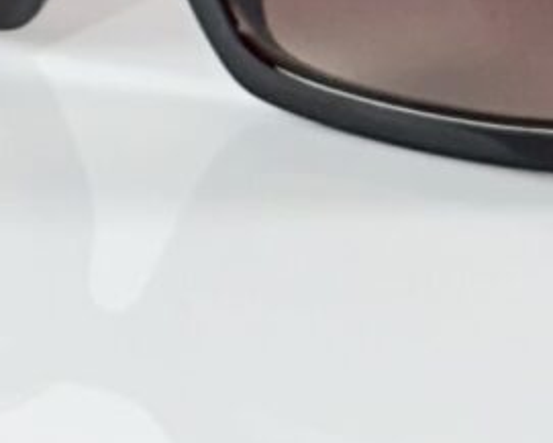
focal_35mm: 443
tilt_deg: -6.4
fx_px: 7253
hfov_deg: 4.4
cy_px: -1721
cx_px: 294
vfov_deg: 3.3
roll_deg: -0.4
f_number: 1.78
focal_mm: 6.86
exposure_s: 1/50
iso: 50
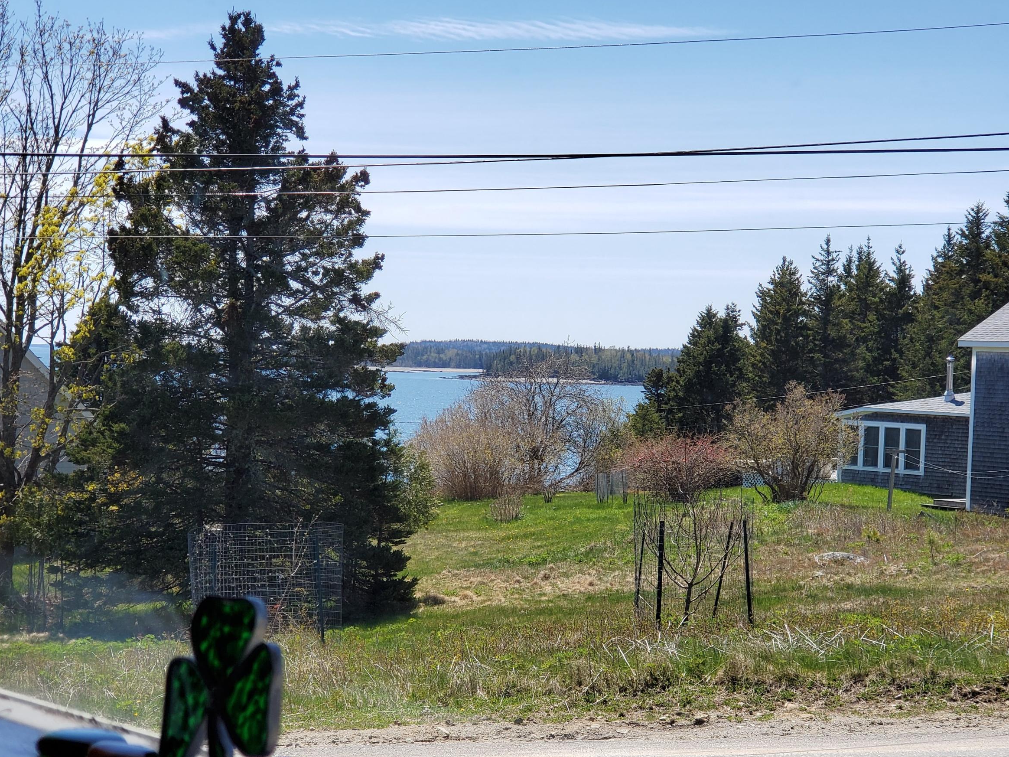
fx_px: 1953
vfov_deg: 21.9
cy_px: 445
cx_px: 496
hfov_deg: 29.0
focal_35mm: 67
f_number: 2.4
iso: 50
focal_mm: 6
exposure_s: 1/626
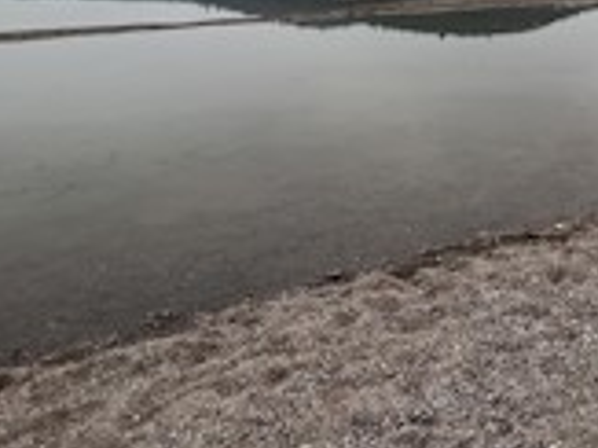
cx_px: 554
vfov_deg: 35.5
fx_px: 621
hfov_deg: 45.8
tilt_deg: -4.3
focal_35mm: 36
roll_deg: +0.5
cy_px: -7
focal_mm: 1.57
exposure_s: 1/2179
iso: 32
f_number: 1.8
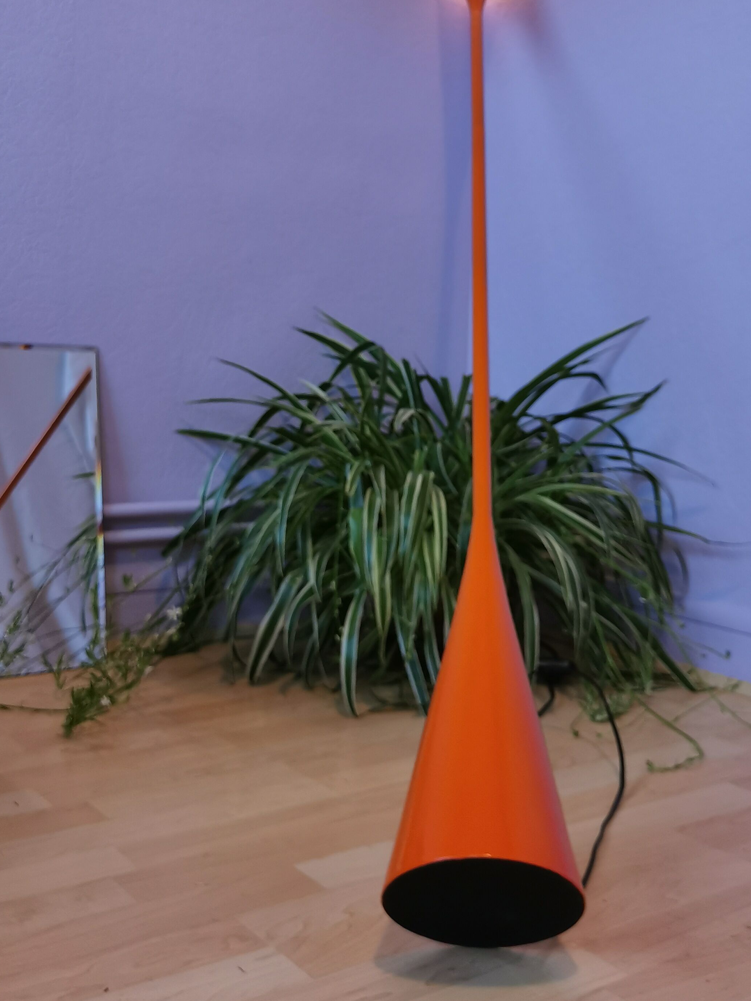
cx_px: 407
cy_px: 366
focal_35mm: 41
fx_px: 1186
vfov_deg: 45.3
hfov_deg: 35.1
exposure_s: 1/100
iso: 200
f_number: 1.8
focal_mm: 5.58
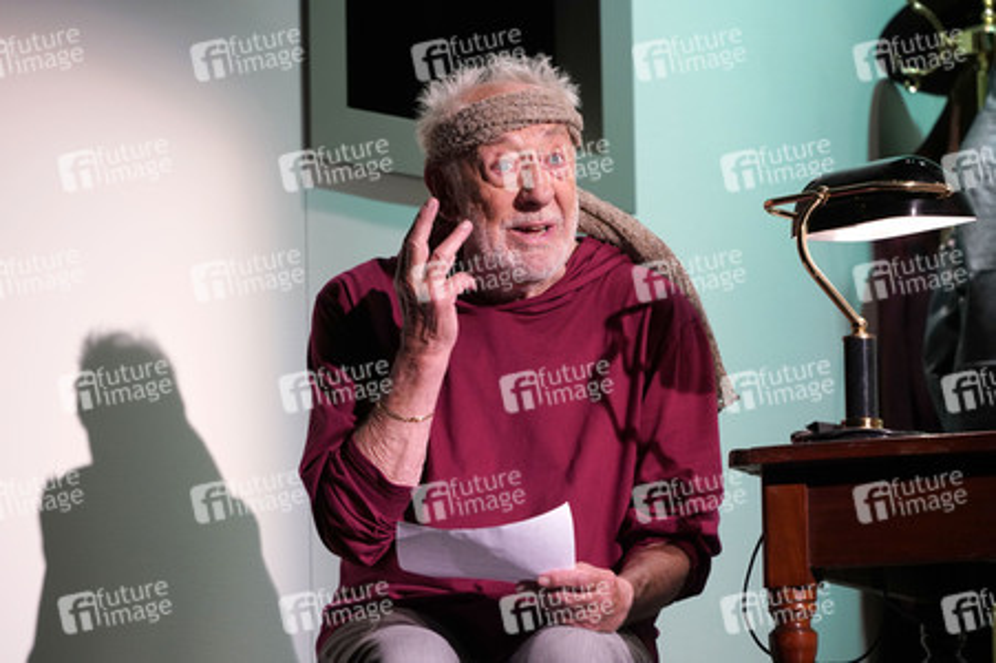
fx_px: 5529
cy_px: 332
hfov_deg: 10.3
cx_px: 498
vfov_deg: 6.9
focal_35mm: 200
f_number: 5.6
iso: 2000
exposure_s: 1/200
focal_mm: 200
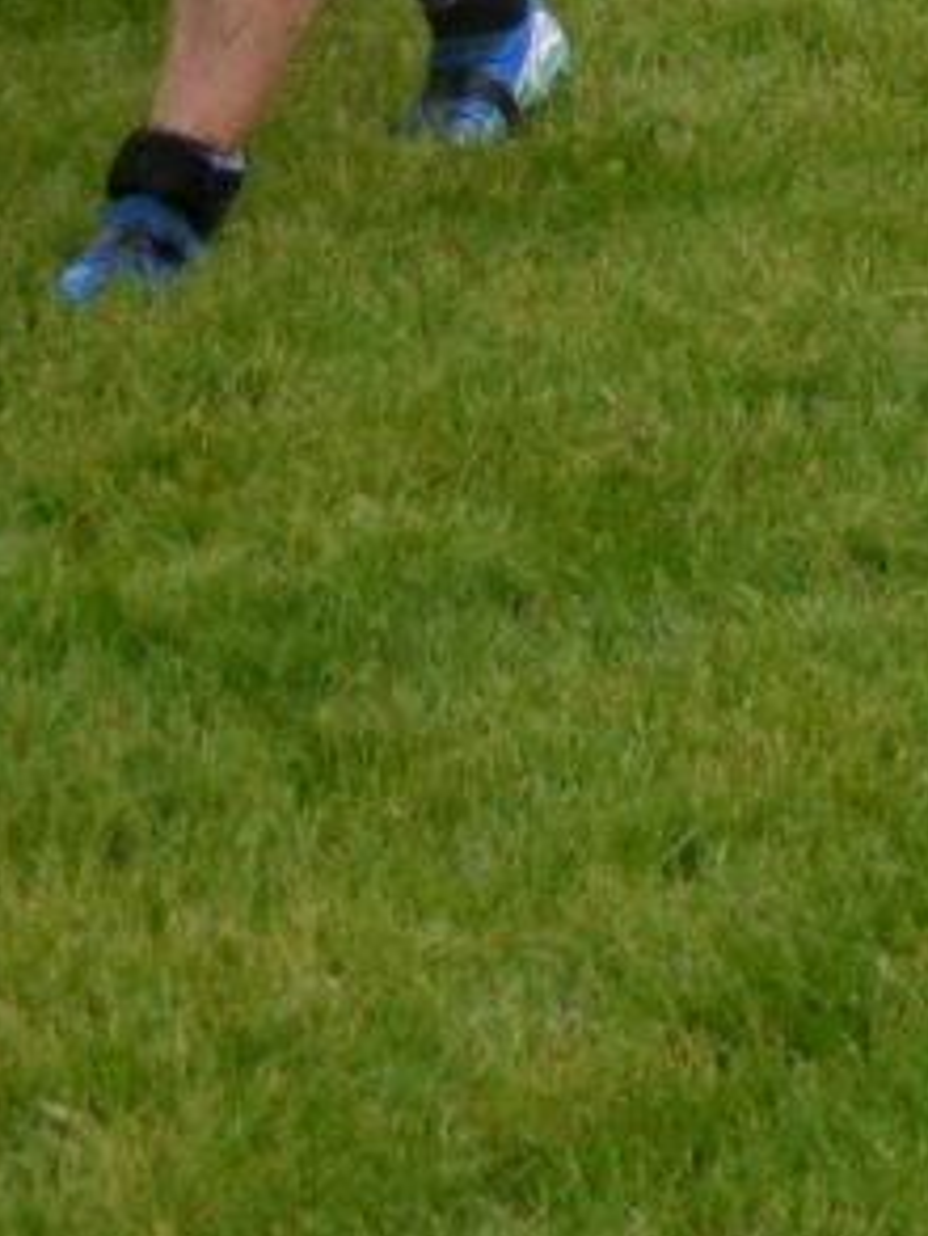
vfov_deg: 8.5
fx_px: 8108
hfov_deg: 5.3
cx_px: 4404
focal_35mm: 227
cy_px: -732
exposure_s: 1/1000
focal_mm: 18
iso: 640
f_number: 4
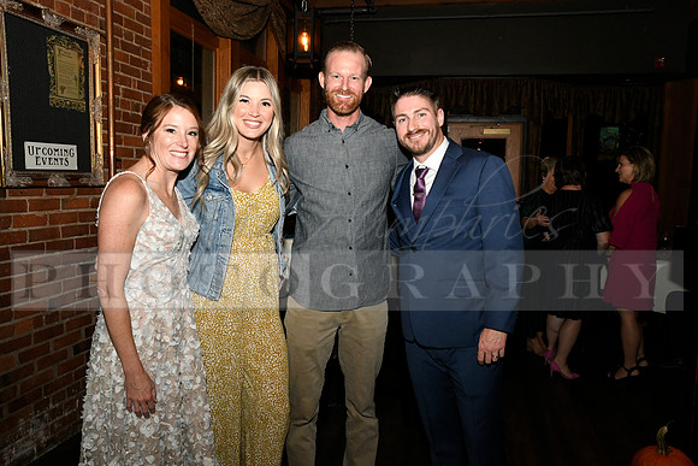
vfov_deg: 45.0
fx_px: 562
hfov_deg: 63.6
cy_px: 233
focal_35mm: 29
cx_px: 349
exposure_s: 1/60
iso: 6400
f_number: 11
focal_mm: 29
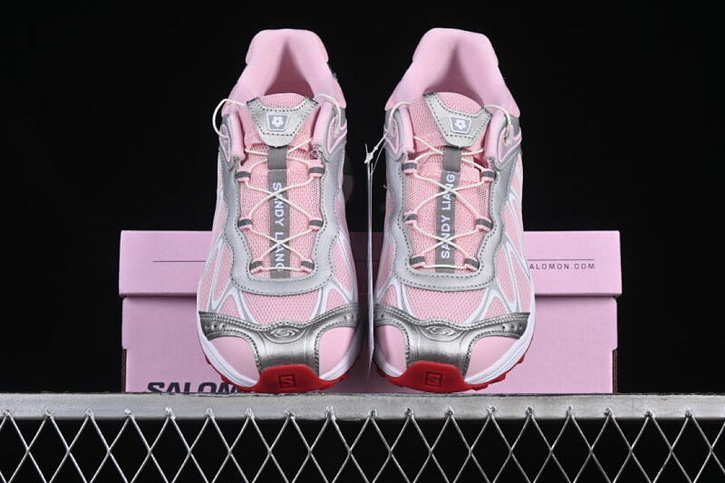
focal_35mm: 75
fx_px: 1510
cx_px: 362
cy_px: 242
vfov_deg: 18.2
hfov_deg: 27.0
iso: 160
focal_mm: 50
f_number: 8
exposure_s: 1/80
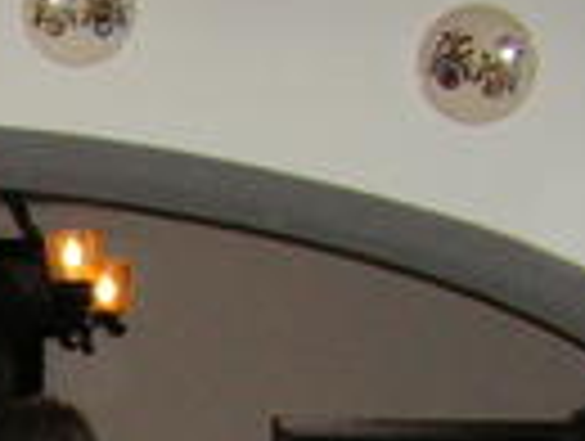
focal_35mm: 166
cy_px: 990
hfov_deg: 11.1
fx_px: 2811
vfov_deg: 8.4
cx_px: -446
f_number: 3.2
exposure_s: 1/40
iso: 160
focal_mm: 6
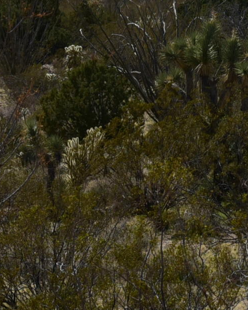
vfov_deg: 6.0
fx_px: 2928
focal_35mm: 319
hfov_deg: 4.8
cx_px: 274
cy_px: -152
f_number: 11
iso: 800
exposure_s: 1/2000
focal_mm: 70
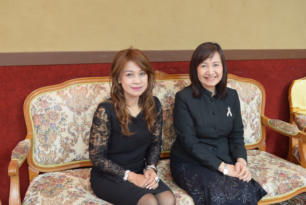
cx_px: 153
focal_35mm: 42
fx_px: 357
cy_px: 102
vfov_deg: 31.9
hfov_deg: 46.4
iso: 1600
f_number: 5.6
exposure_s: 1/5
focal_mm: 28
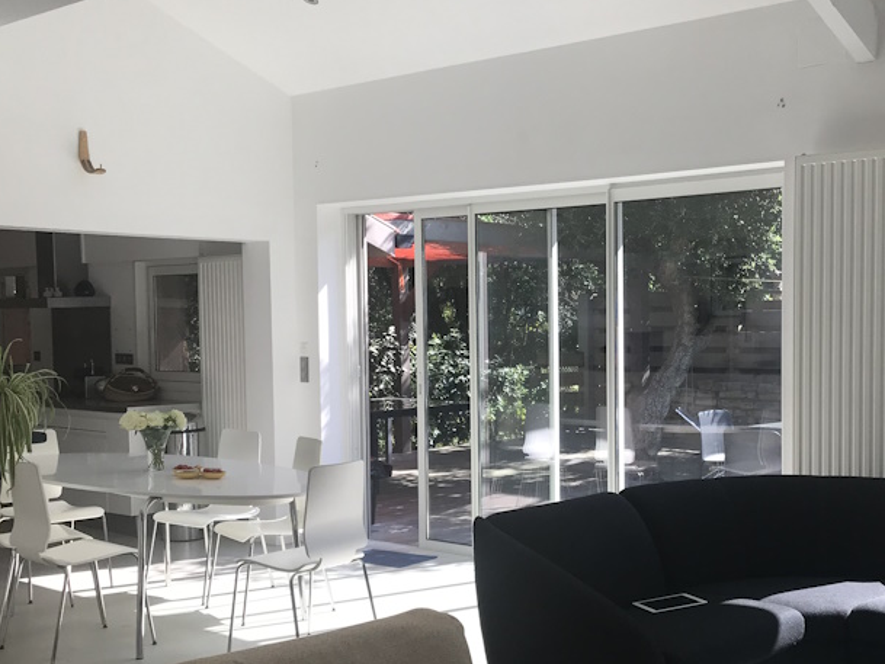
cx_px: 612
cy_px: 395
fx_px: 1176
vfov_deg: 31.4
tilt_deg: -2.9
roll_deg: -0.7
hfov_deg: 40.6
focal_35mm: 46
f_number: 1.8
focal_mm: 3.99
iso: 20
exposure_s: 1/409
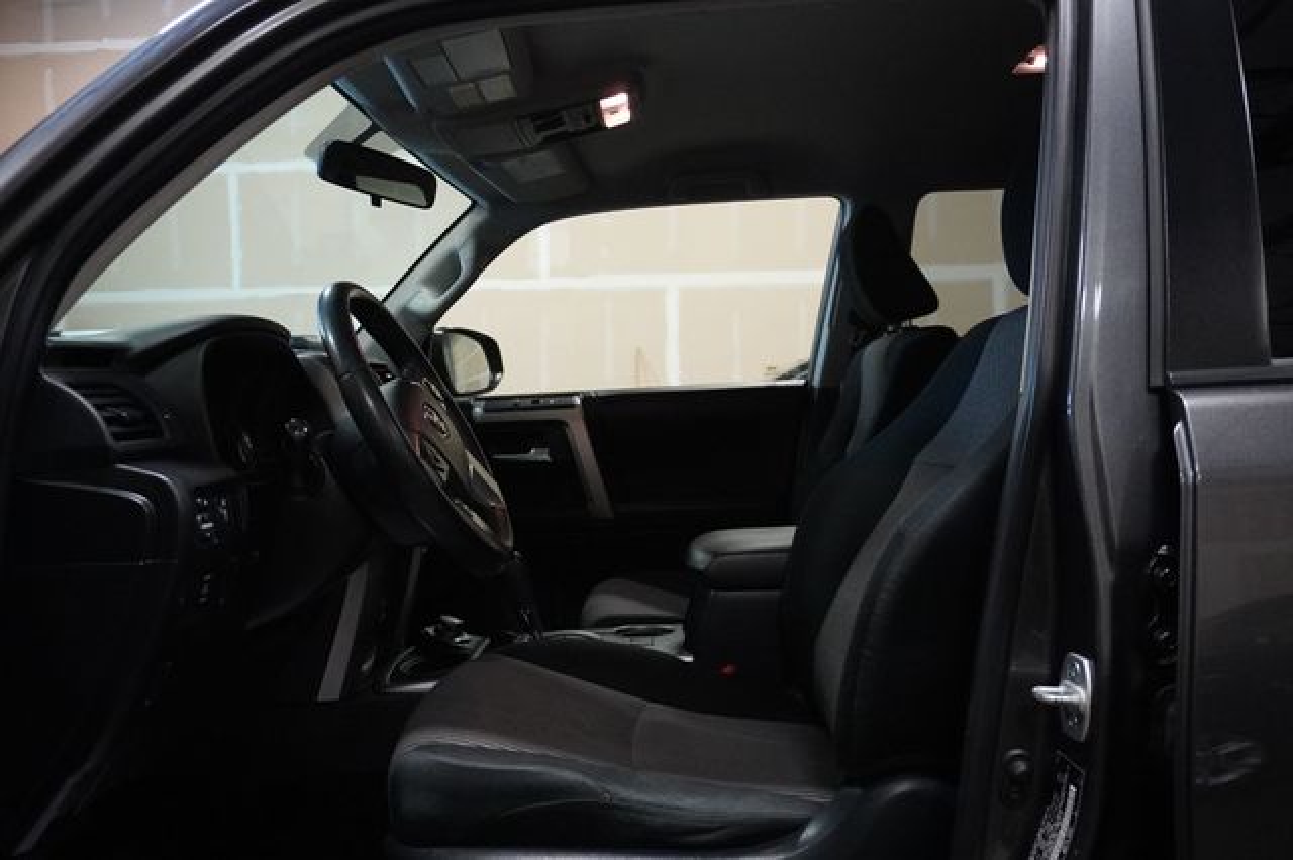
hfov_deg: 62.0
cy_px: 430
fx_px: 1077
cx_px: 646
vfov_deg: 43.6
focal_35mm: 30
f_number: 4
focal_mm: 20
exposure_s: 1/160
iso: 4000
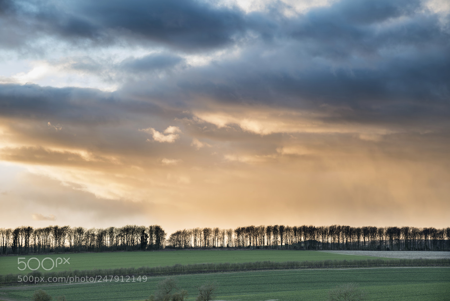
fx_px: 1313
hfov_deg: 19.4
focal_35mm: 105
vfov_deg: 13.1
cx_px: 225
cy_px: 150
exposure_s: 1/13
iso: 100
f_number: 8
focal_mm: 105
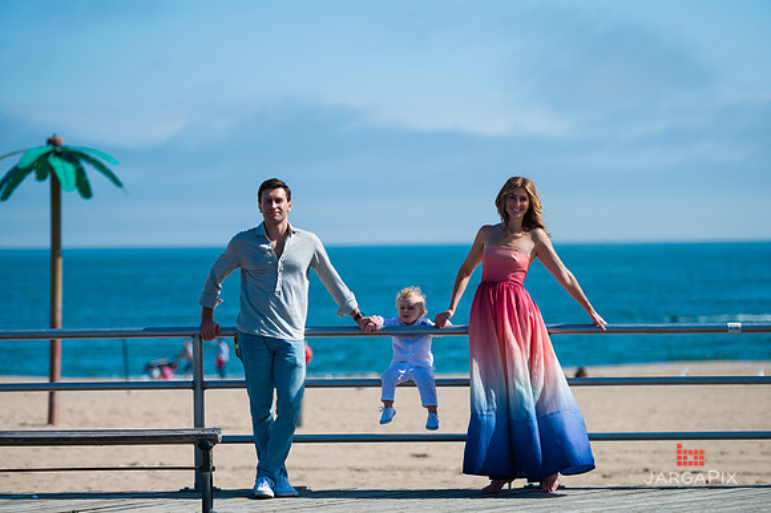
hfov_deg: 14.7
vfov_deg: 9.8
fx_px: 2997
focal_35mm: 140
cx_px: 386
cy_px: 256
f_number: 3.2
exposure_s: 1/5000
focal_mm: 140
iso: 200
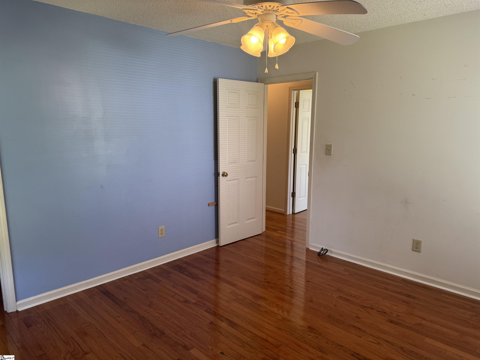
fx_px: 333
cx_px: 240
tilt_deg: -11.0
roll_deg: -0.3
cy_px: 180
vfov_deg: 56.8
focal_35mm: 24
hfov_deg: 71.6
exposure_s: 1/120
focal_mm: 6.76
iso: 160
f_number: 1.78
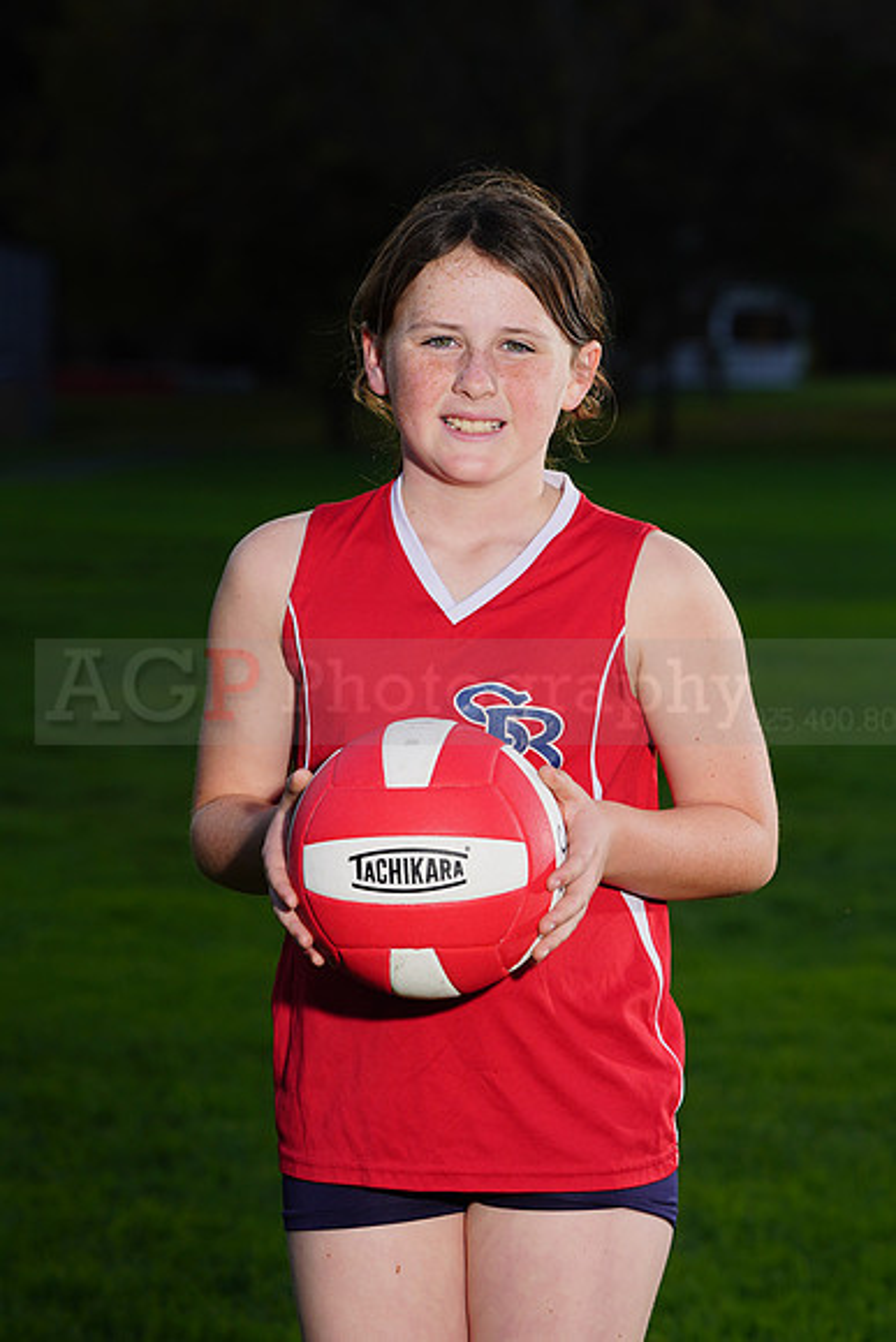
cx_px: 448
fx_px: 7685
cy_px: 671
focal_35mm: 206
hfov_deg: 6.7
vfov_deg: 10.0
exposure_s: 1/250
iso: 200
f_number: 10
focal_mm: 206
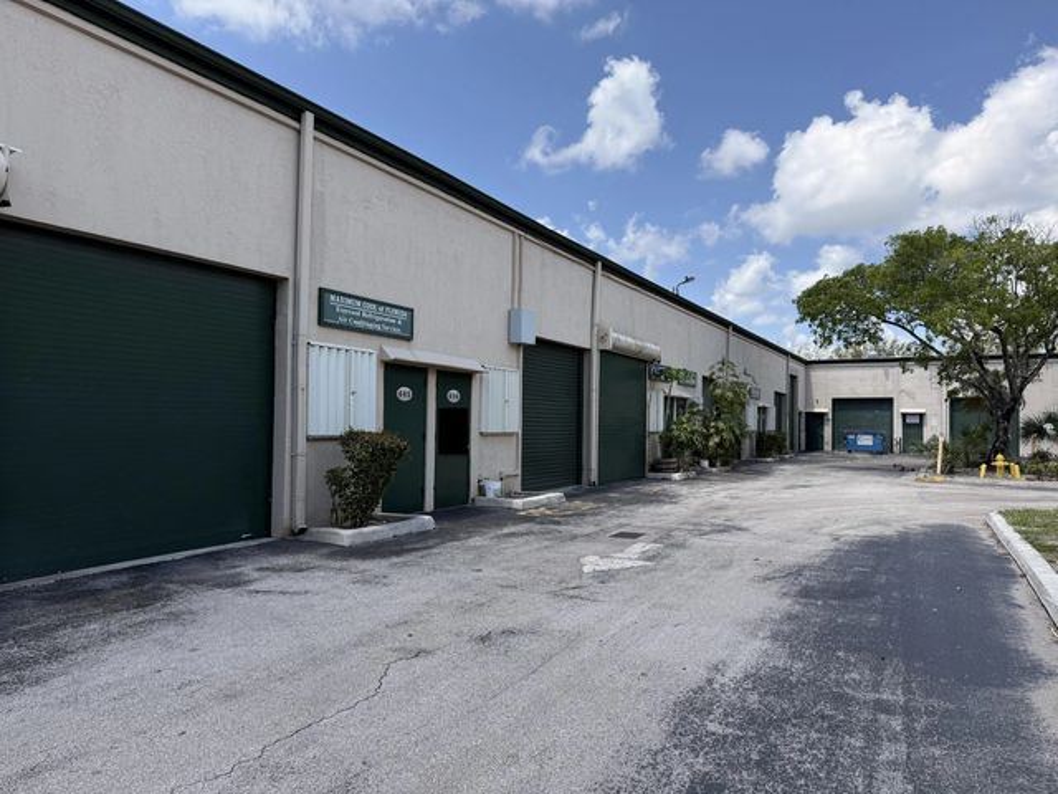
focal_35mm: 24
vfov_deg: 56.8
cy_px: 397
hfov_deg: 71.6
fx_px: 734
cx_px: 529
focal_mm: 6.76
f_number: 1.78
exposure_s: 1/3759
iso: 100
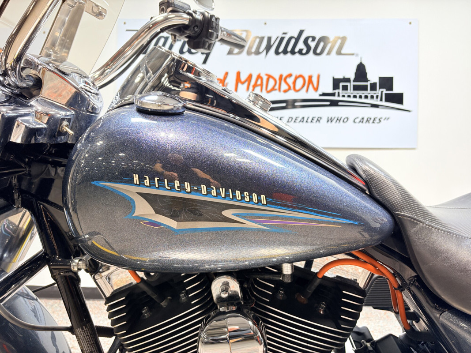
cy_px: 176
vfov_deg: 53.1
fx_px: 354
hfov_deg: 67.3
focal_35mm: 26
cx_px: 236
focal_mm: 5.96
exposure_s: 1/120
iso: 64
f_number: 1.6
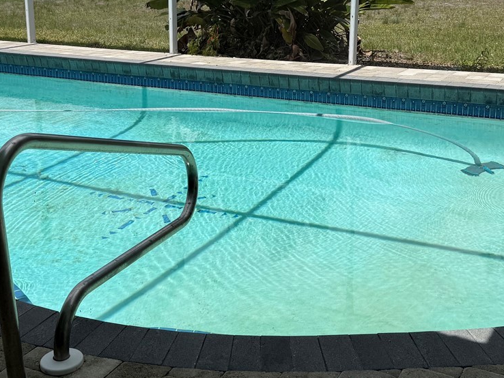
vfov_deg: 27.8
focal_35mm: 52
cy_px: 119
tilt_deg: -10.4
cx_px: 216
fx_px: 757
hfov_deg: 36.7
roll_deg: +1.2
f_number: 1.78
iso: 80
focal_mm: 6.76
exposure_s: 1/6711
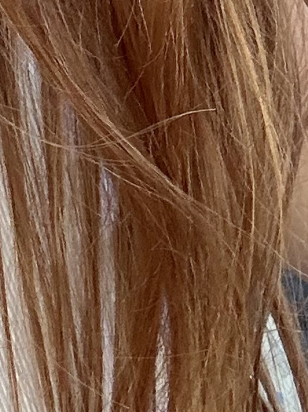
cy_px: -413
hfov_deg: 9.3
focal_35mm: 155
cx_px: -132
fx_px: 1840
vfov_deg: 11.5
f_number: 1.9
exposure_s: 1/121
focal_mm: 2.69
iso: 40
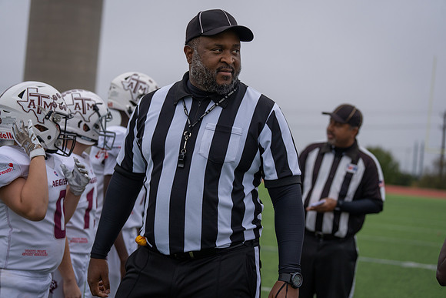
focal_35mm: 70
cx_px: 223
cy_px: 149
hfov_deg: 28.8
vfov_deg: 19.5
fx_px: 867
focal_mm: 70
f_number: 2.8
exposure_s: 1/1000
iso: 250
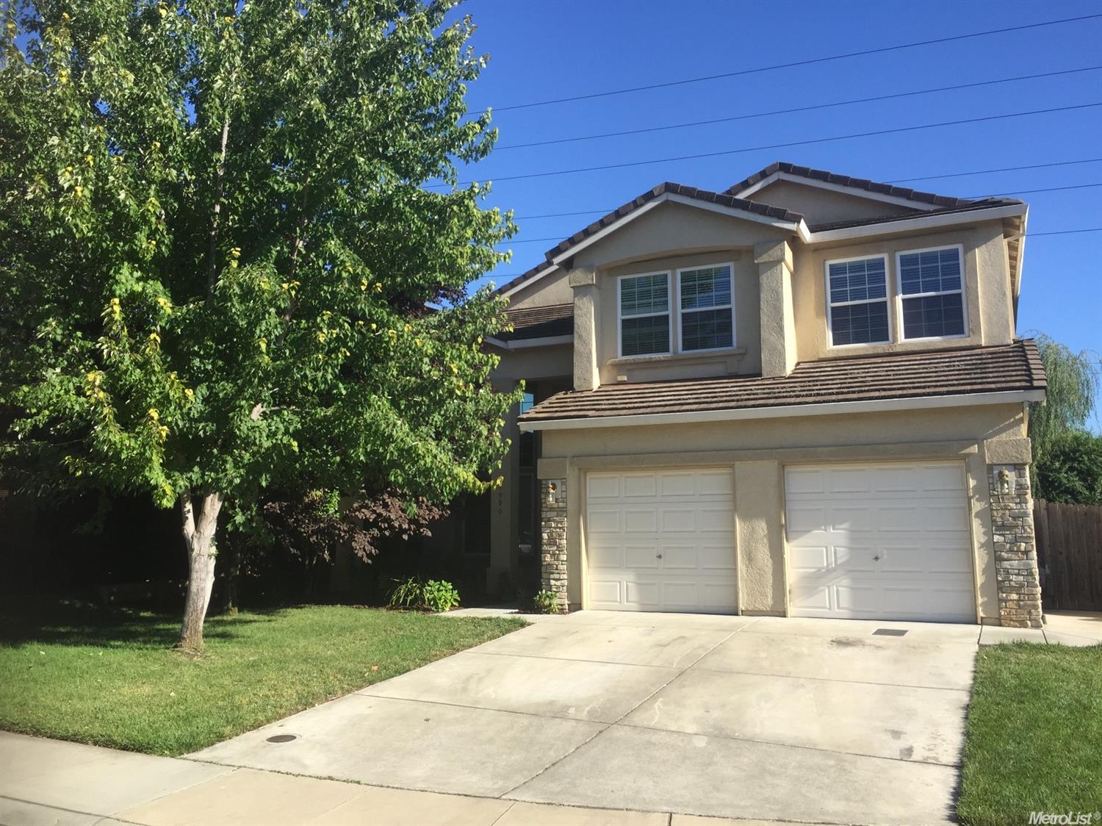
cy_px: 413
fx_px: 923
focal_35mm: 29
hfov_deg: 61.7
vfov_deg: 48.2
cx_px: 551
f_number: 2.2
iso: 32
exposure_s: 1/1199
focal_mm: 4.15
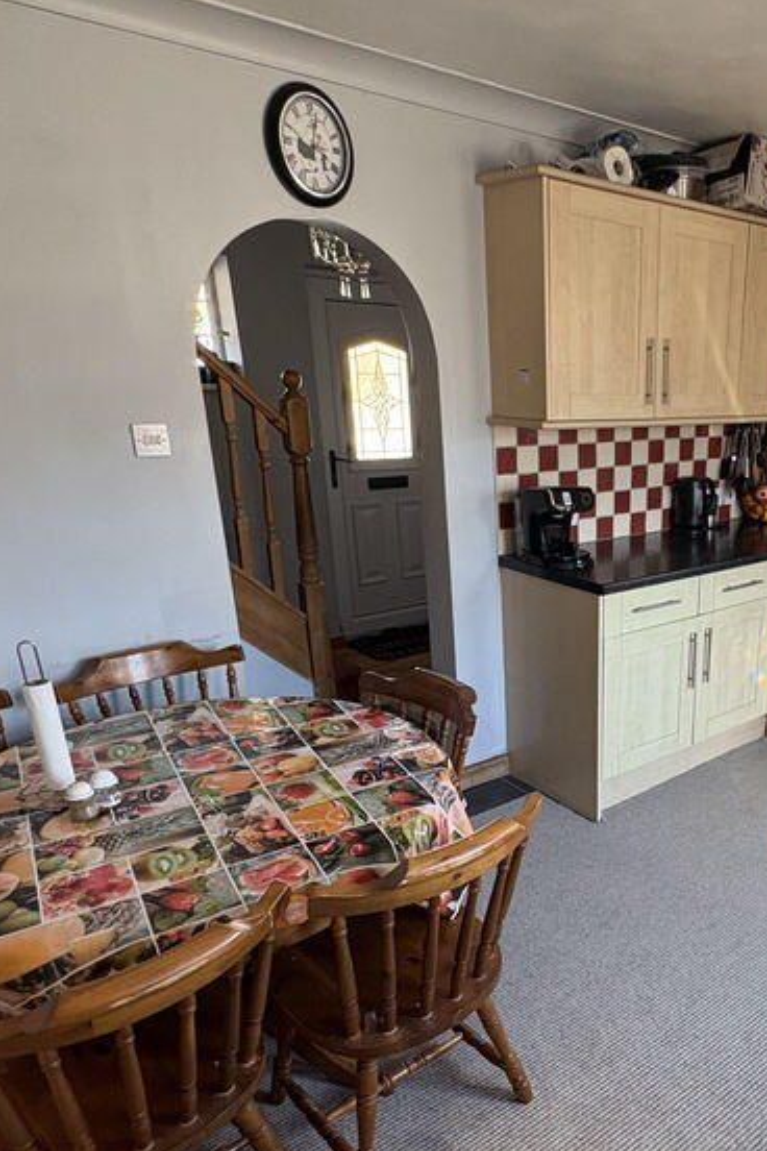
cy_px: 694
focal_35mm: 27
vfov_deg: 66.7
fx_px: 863
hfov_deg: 44.5
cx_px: 659
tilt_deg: -22.0
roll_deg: -2.5
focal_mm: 2.22
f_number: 2.2
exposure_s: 1/79
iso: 200
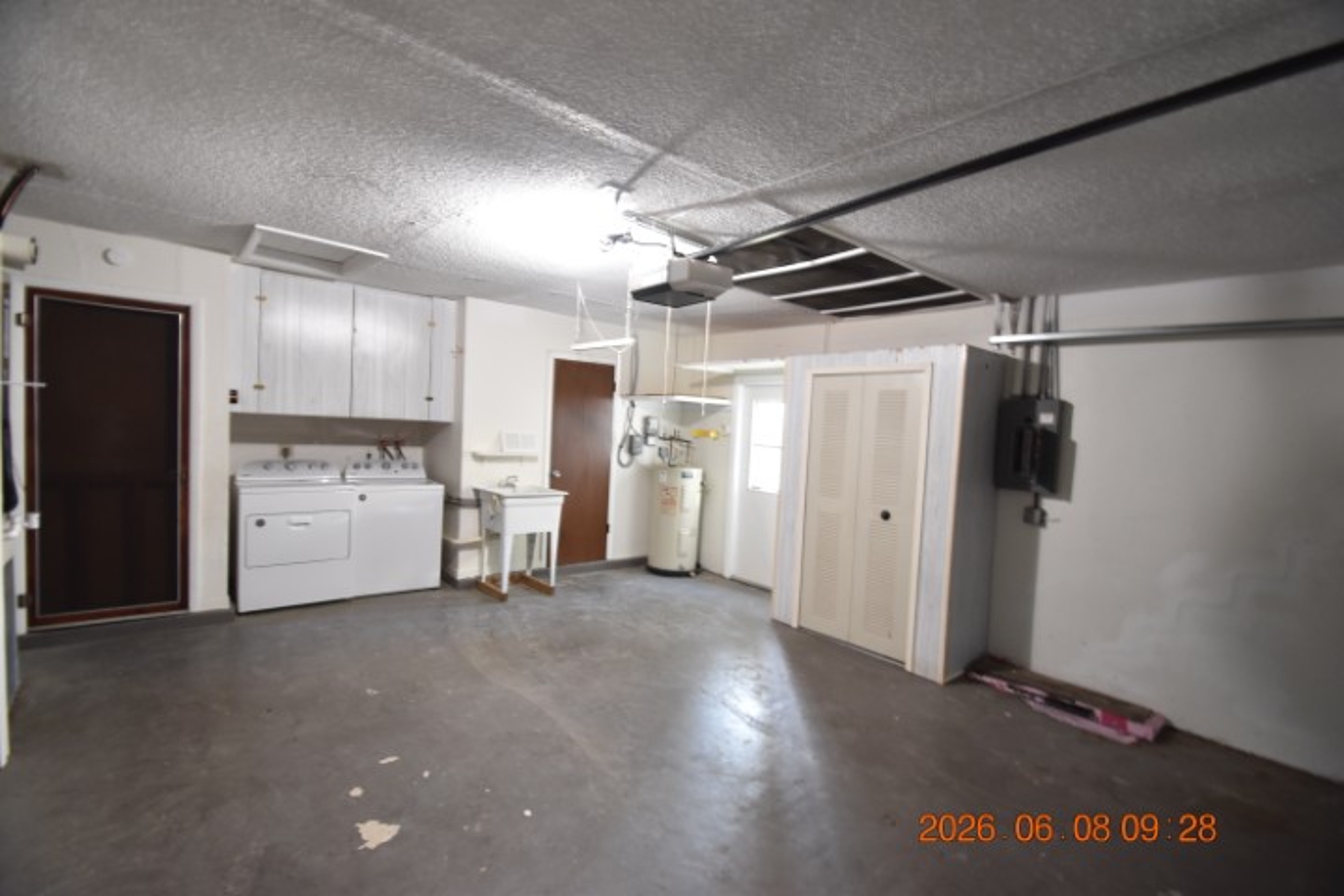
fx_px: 560
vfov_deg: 77.3
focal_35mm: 15
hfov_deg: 100.4
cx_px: 672
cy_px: 448
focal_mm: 10
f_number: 3.5
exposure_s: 1/8
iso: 800
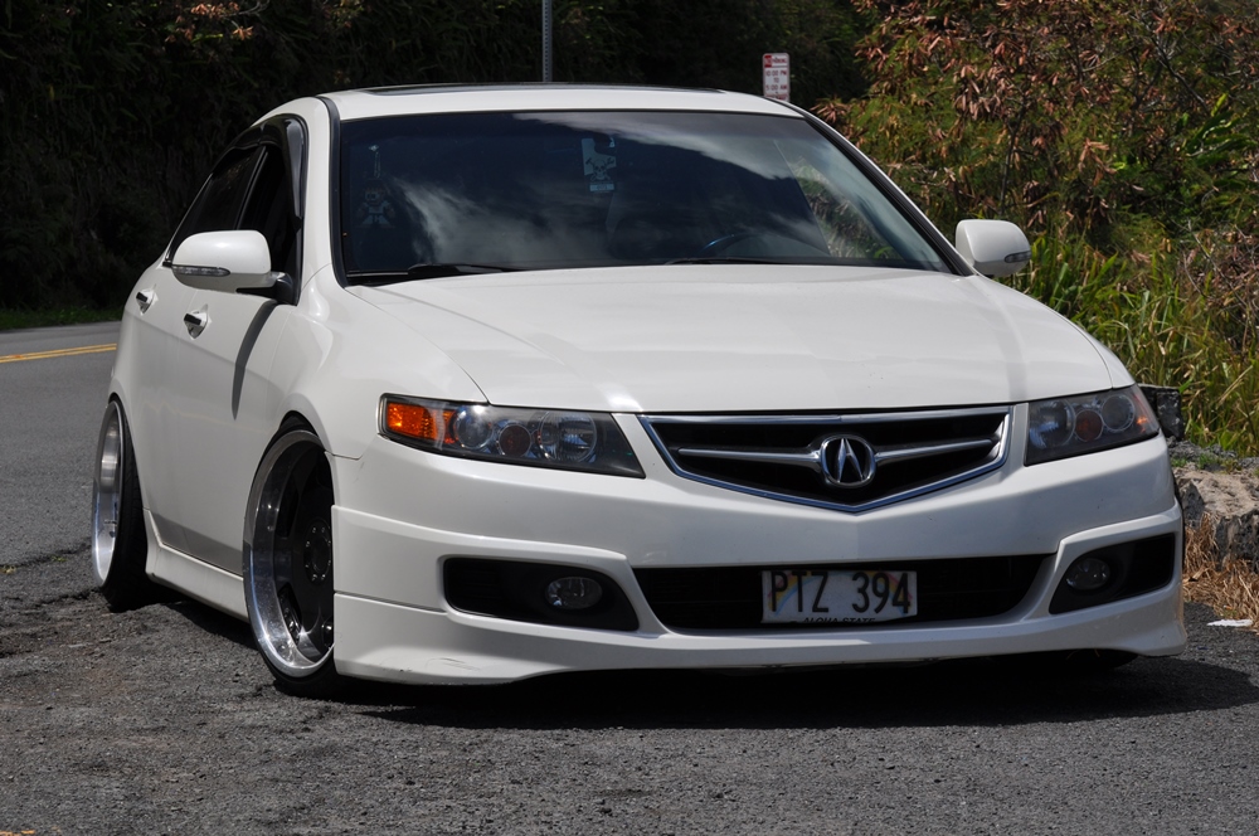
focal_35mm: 112
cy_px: 418
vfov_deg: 12.1
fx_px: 3929
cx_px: 630
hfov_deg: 18.2
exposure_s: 1/640
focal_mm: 75
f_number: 13
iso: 200
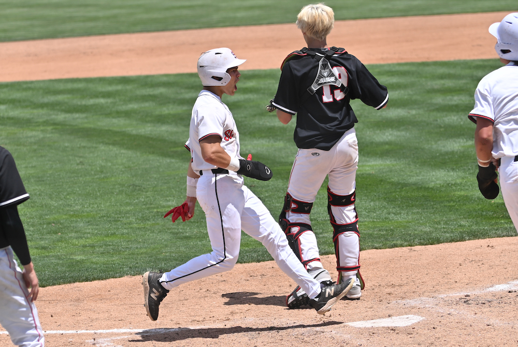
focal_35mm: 142
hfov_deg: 14.4
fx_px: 2046
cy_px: 174
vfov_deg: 9.7
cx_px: 259
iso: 100
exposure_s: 1/2000
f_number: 3.5
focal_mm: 95
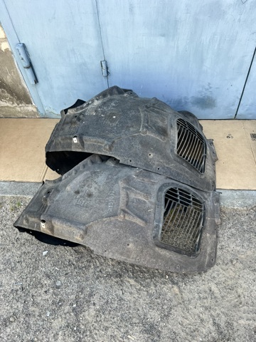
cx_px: 128
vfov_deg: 67.3
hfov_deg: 53.1
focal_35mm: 26
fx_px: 256
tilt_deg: -51.1
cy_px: 171
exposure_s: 1/334
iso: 50
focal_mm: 5.7
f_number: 1.5
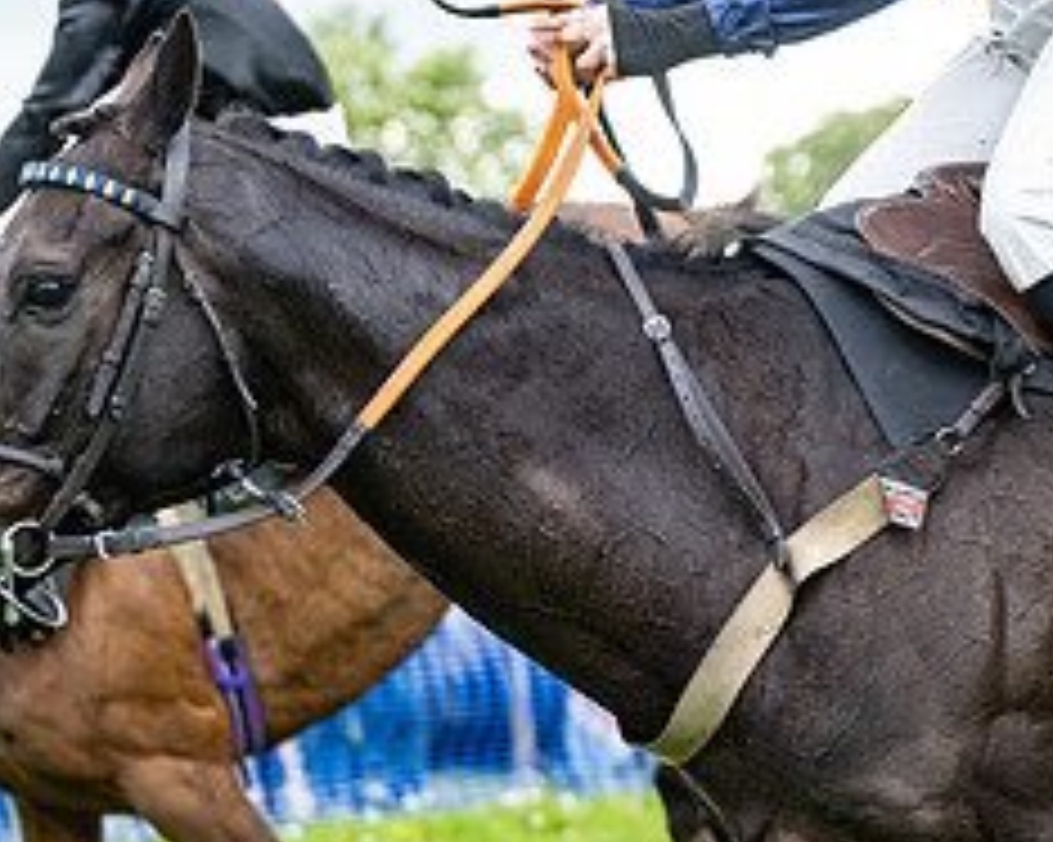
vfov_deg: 8.1
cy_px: 302
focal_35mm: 190
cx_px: 901
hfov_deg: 10.1
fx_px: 5919
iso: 500
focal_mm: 70
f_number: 2.8
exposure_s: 1/2000
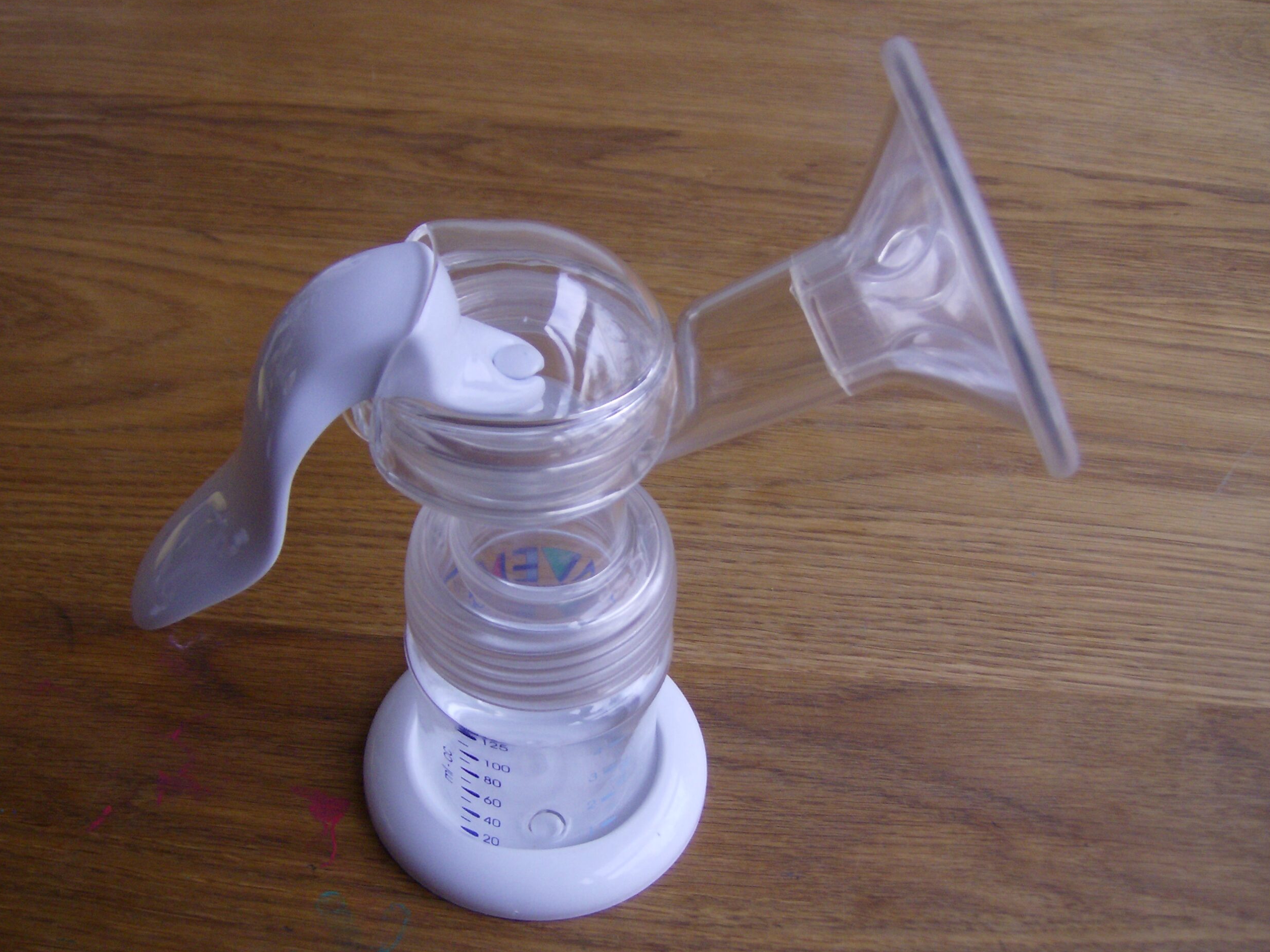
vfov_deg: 38.7
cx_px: 623
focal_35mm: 37
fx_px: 1358
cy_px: 482
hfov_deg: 50.1
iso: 130
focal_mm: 6
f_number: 2.8
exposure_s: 1/64
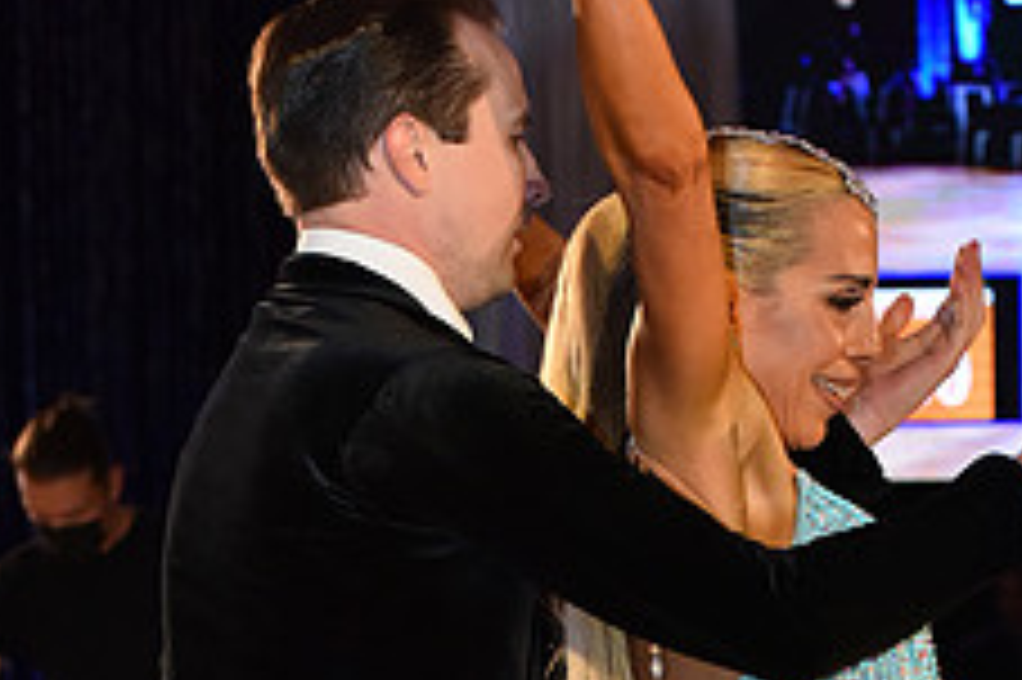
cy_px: 1076
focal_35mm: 179
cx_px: 619
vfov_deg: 7.5
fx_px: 5078
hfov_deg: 11.5
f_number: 5
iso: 2000
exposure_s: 1/320
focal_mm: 70
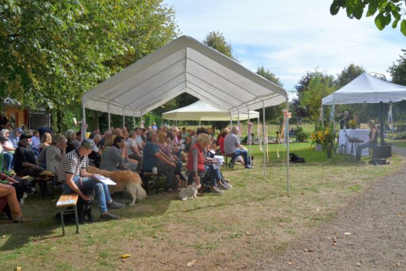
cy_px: 136
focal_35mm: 27
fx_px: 304
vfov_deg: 47.9
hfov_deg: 67.4
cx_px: 203
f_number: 6.3
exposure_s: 1/1600
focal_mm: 18
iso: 400
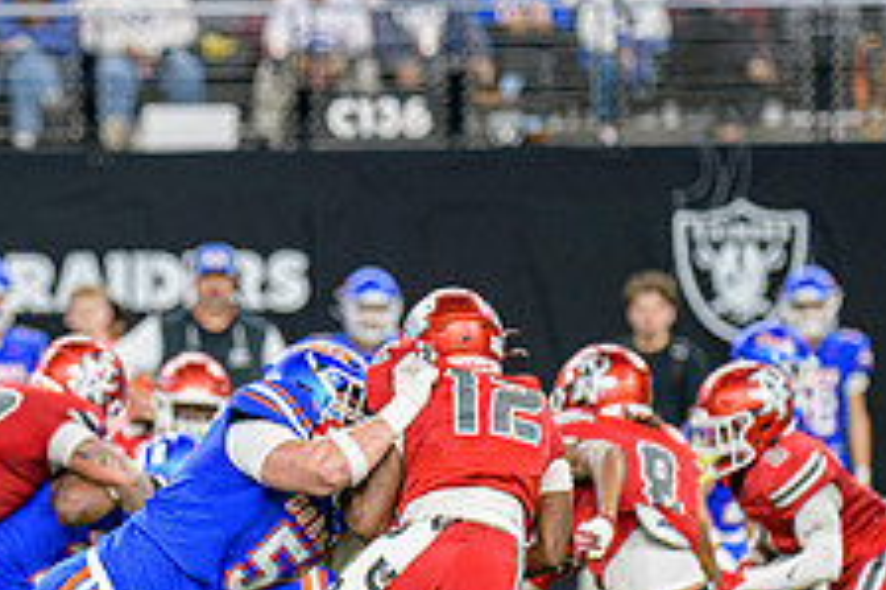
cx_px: 67
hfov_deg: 4.1
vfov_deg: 2.7
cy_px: 560
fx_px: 12419
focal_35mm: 505
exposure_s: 1/400
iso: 1000
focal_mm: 195
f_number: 2.8
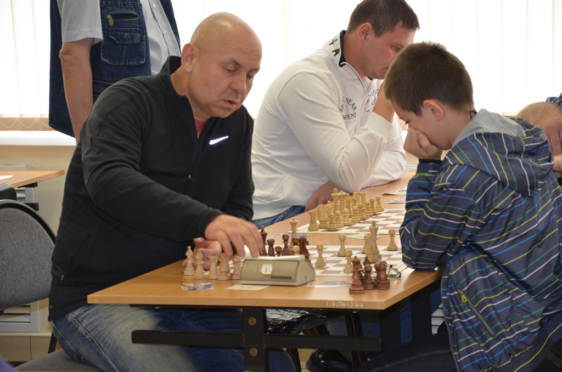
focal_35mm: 135
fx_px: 2103
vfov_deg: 10.1
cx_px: 281
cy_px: 186
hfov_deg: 15.2
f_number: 5.6
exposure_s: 1/60
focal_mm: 90
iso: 900
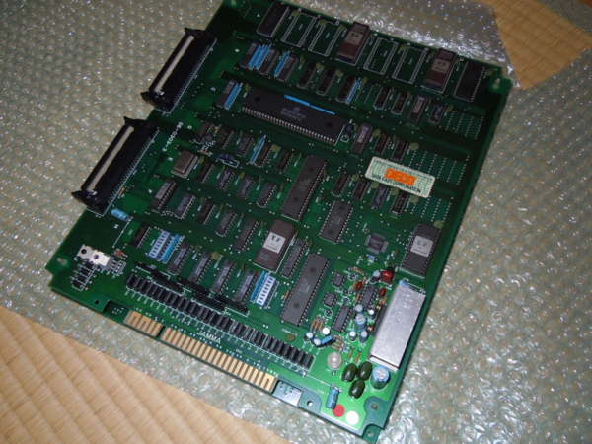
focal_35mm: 30
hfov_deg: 60.0
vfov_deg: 46.8
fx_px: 513
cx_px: 296
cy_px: 222
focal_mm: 5.4
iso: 200
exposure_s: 1/30
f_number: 3.5
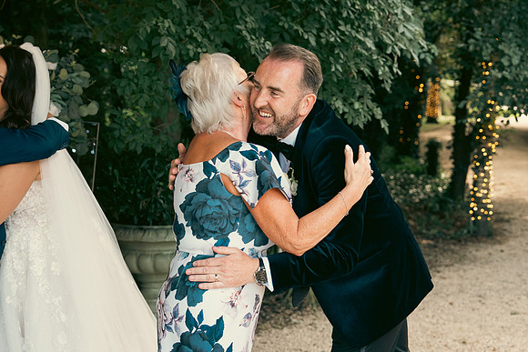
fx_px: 924
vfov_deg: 21.6
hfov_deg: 31.9
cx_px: 264
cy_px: 176
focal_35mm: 63
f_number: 3.5
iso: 640
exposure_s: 1/200
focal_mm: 42
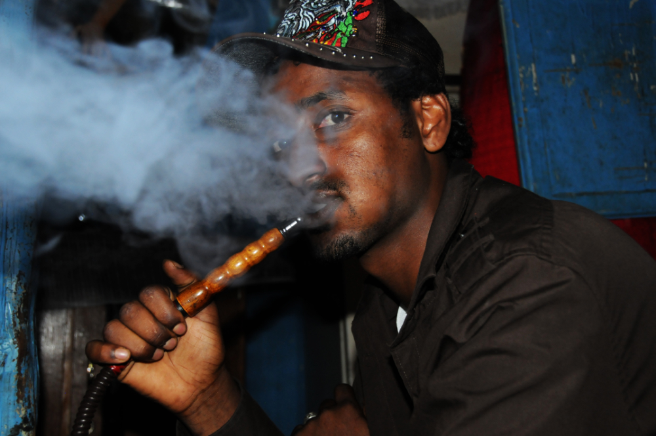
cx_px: 328
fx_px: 874
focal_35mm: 48
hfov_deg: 41.2
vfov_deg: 28.0
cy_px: 218
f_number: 5.6
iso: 800
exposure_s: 1/250
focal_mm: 32
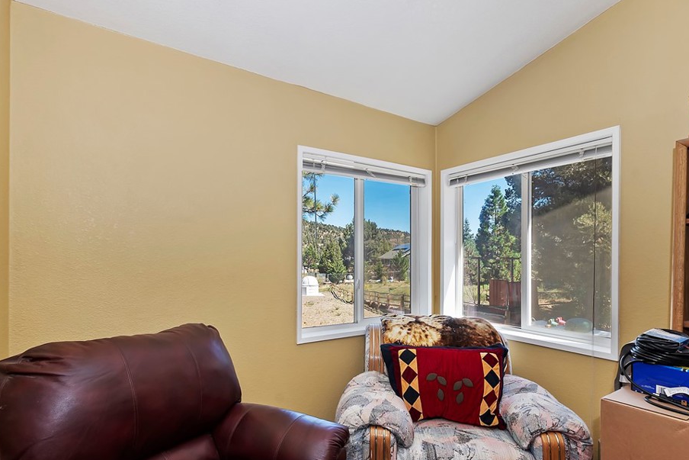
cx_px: 344
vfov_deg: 70.4
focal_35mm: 17
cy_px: 247
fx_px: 325
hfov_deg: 93.3
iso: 250
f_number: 8
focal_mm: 10
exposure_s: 1/30
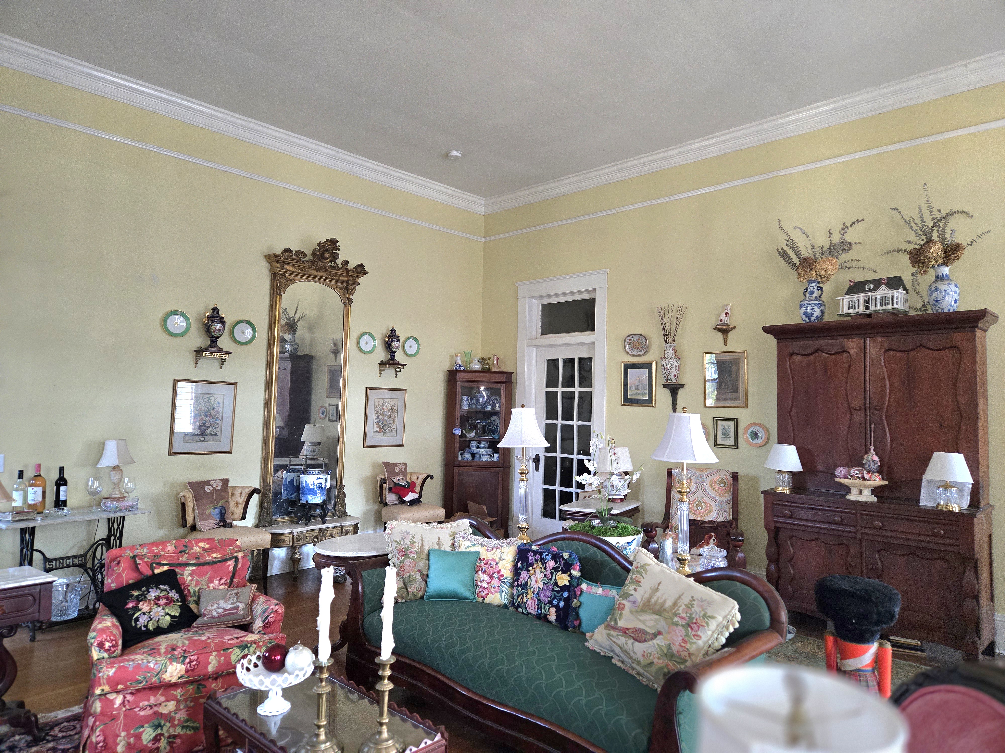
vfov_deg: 58.9
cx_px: 502
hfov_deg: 73.9
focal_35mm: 23
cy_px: 376
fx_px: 668
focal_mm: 5.4
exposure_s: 1/120
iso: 800
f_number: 1.8
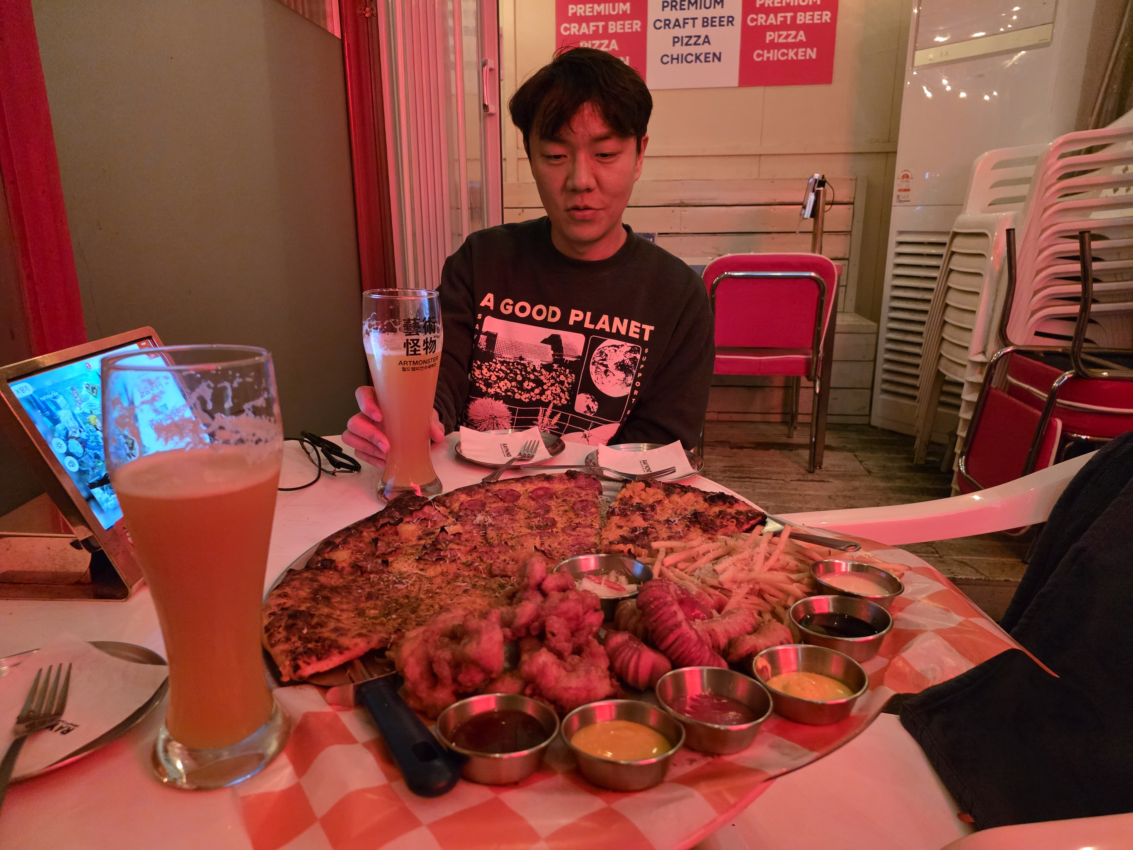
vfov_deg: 58.9
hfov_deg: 73.9
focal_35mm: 23
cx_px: 566
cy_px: 425
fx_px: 753
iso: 2500
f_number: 1.7
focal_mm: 6.25
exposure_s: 1/120
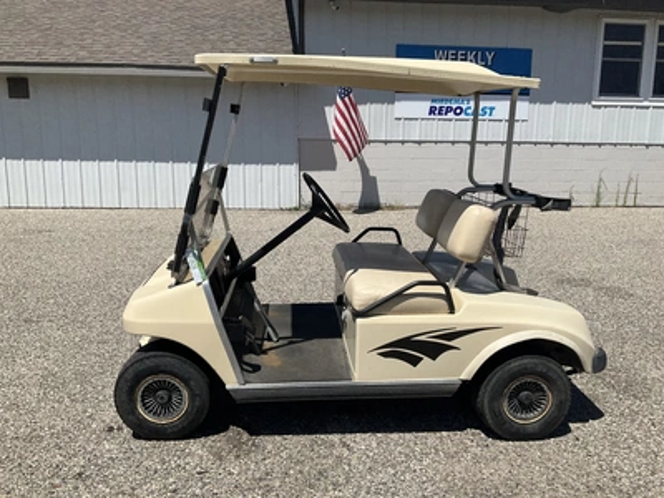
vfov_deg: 48.2
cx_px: 332
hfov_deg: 61.7
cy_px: 249
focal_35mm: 29
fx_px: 556
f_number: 1.8
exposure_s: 1/3788
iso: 25
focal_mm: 3
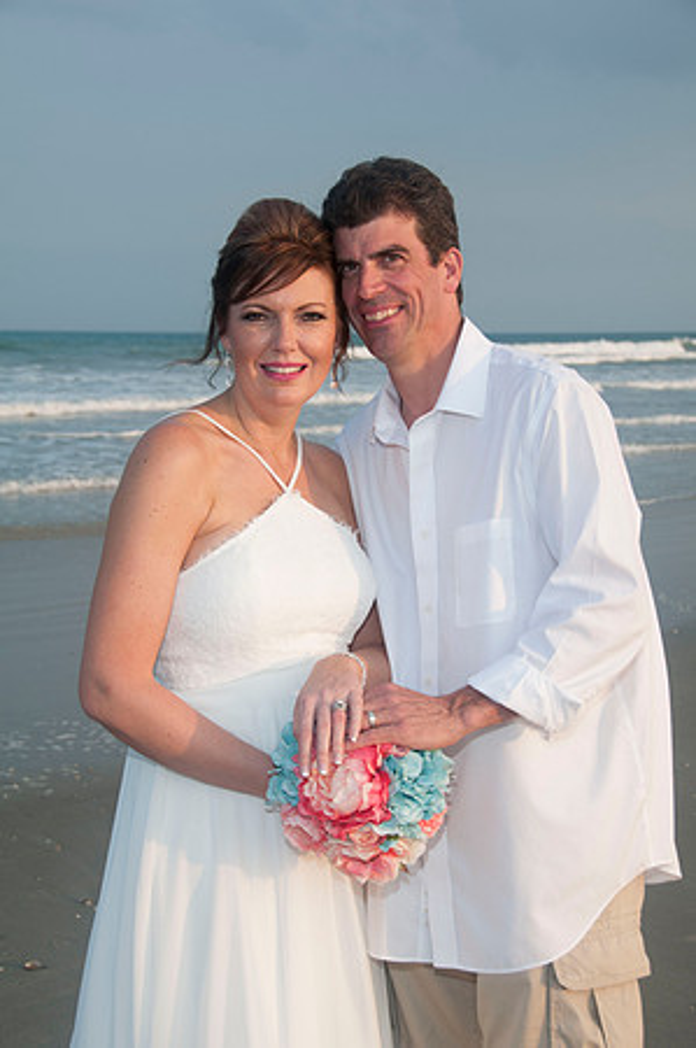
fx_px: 1657
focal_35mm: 57
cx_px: 348
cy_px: 524
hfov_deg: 23.7
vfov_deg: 35.1
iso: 100
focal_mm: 38
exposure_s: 1/250
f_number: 6.3
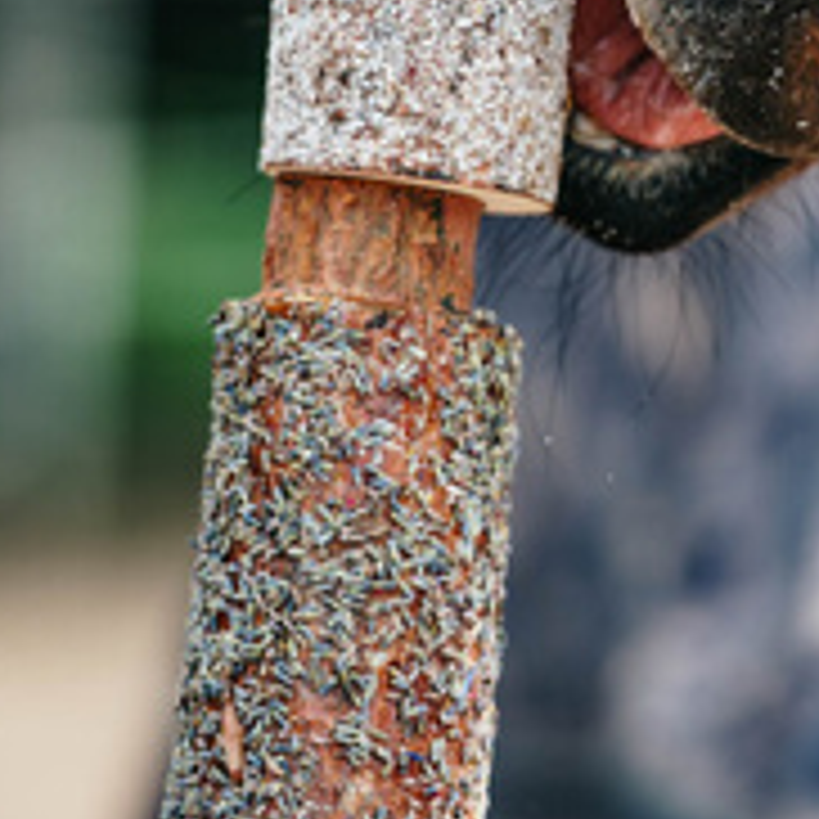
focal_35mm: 560
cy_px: -90
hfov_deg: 3.1
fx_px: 14990
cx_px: 794
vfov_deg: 3.1
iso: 200
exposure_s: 1/800
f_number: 2.8
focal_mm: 200
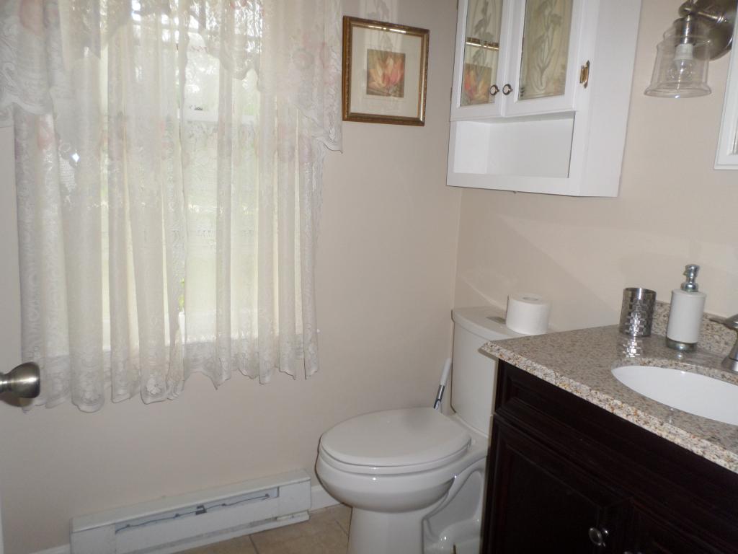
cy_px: 277
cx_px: 369
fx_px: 533
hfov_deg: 69.4
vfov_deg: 54.9
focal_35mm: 25
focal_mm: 4.5
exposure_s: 1/30
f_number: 2.5
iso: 100
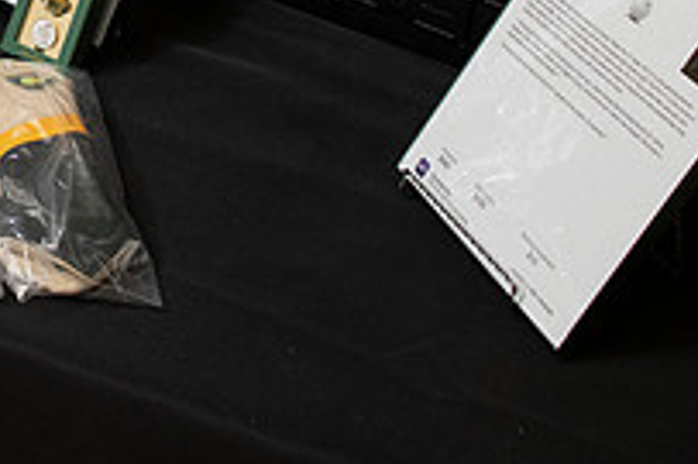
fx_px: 1550
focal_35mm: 80
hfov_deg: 23.9
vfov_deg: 16.2
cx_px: -52
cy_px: -129
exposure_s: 1/80
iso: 3200
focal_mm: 28
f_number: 6.3
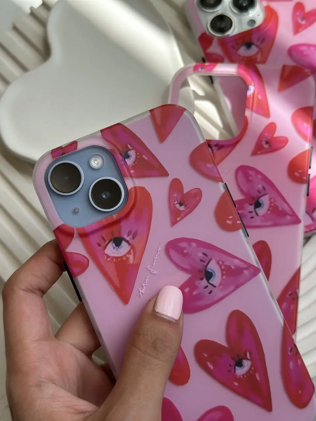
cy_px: 210
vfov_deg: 39.7
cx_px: 158
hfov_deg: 30.3
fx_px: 584
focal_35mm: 48
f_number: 1.78
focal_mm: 6.86
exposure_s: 1/2160
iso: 80
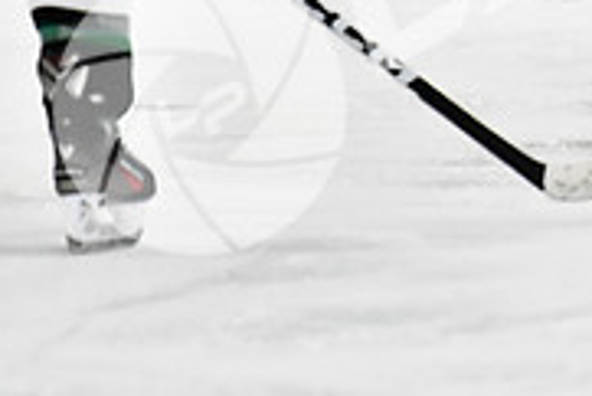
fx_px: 15025
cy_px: -227
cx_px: 778
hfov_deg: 2.3
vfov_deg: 1.5
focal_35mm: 913
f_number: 2.8
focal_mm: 190
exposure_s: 1/1600
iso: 8000
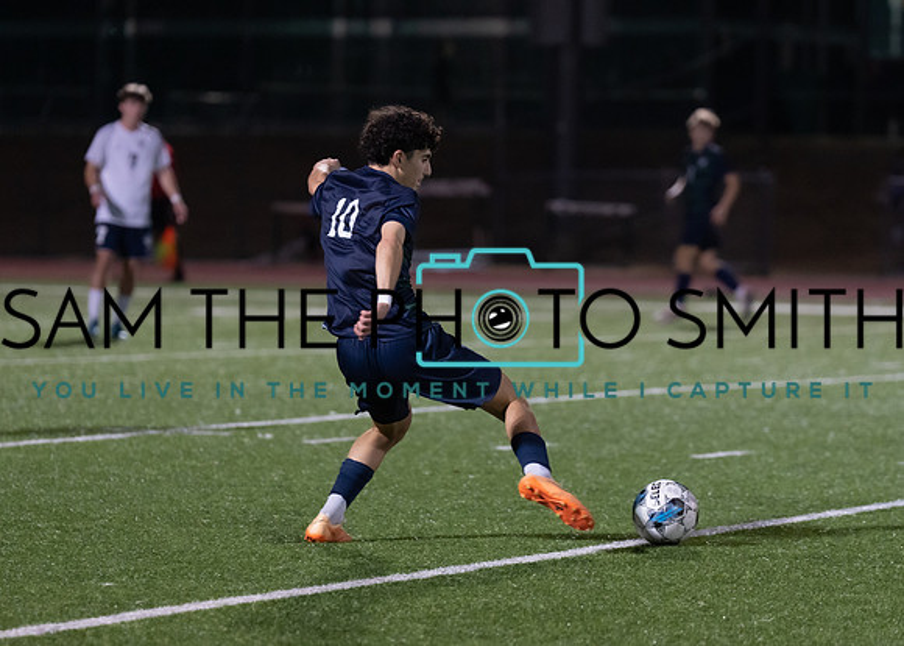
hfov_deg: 8.5
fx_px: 6115
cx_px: 503
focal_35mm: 238
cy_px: 323
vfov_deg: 6.0
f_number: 2.8
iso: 2000
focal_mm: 153
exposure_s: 1/1000
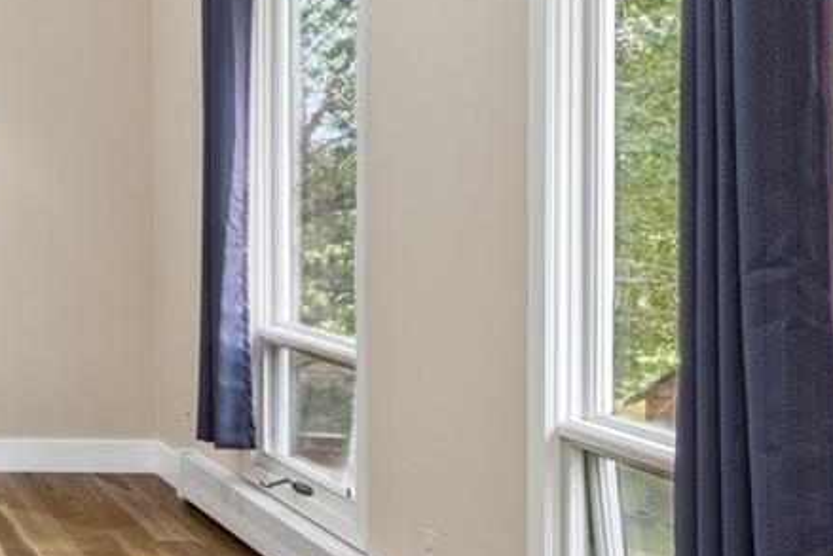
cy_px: 224
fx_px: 1180
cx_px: -326
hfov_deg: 29.0
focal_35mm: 51
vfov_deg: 26.5
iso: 125
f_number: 22
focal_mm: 14
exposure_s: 1/2
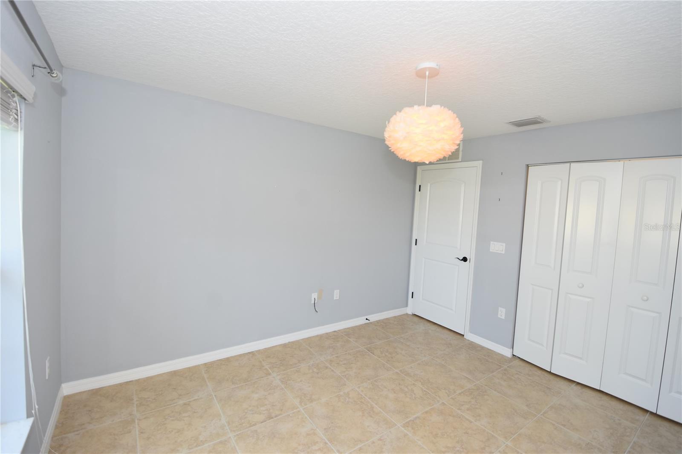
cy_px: 227
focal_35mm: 15
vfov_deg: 77.3
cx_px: 341
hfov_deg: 100.4
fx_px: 284
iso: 250
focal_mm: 10
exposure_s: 1/60
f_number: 4
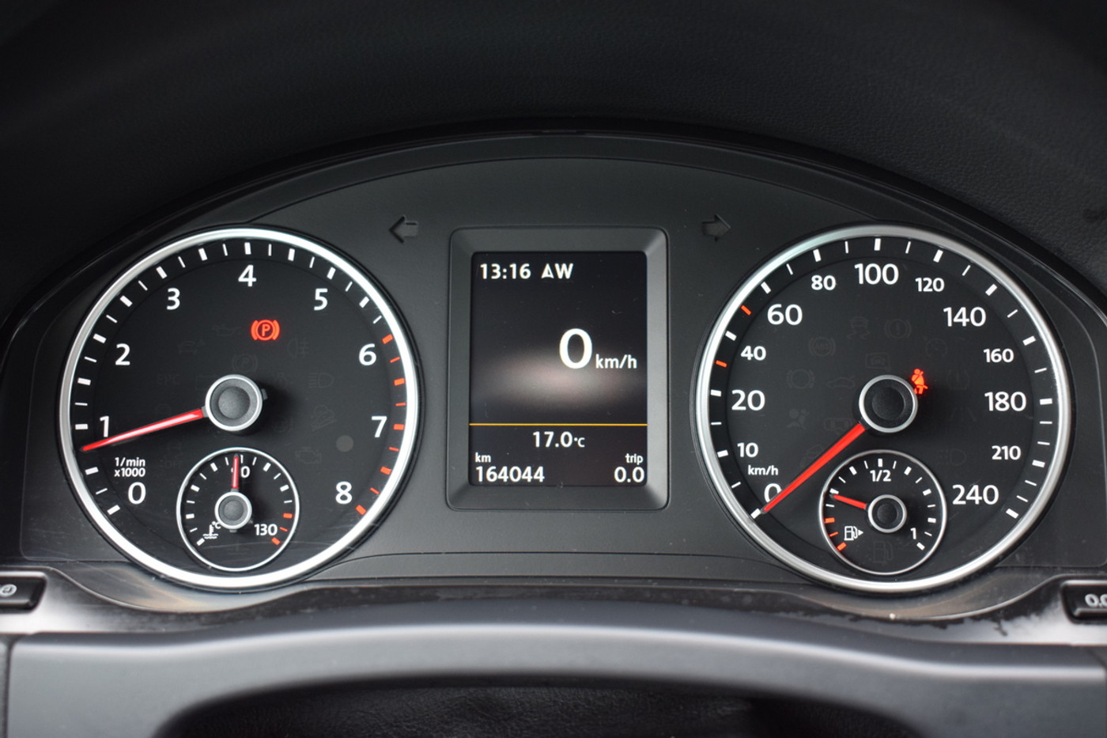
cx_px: 554
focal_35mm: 46
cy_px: 369
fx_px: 1430
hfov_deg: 42.3
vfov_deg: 28.9
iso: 720
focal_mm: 31
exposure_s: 1/60
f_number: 4.2
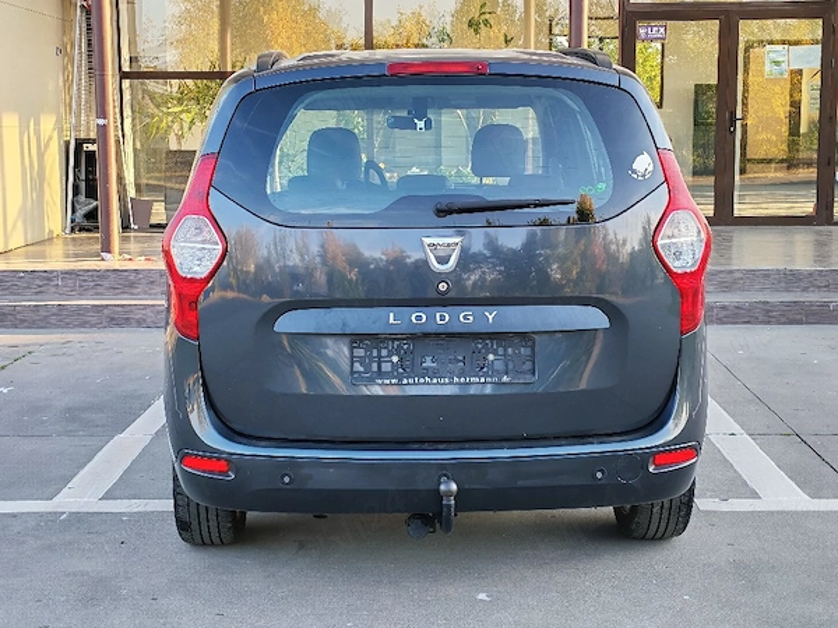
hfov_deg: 32.2
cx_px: 419
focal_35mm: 60
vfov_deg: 24.4
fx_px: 1453
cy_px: 314
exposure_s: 1/100
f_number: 1.9
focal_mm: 6.12
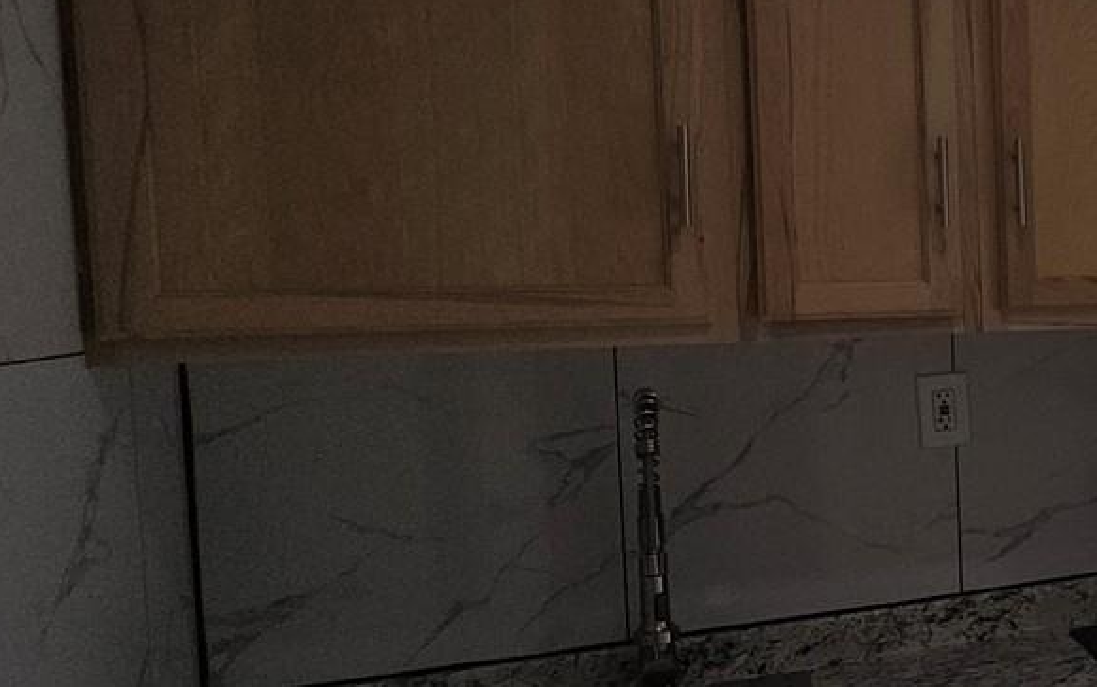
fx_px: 1137
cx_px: 1492
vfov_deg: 33.6
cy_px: 326
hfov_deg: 33.5
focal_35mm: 38
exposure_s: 1/545
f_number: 2.2
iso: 50
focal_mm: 2.2
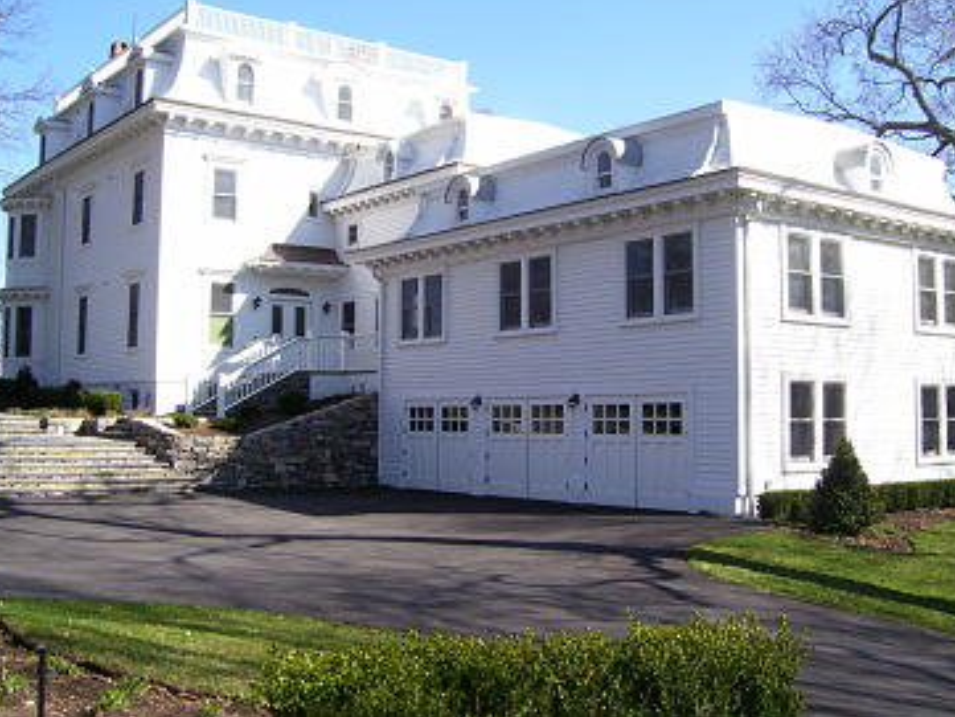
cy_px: 325
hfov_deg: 45.7
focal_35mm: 41
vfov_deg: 35.1
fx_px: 1132
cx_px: 497
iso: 80
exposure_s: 1/250
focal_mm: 6
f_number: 4.8
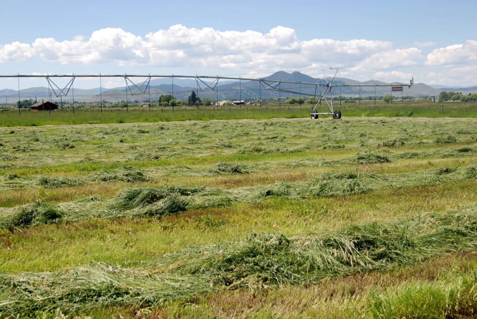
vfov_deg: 26.5
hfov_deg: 38.8
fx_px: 676
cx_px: 238
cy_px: 160
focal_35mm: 51
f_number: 8
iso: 100
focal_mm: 34
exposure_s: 1/250
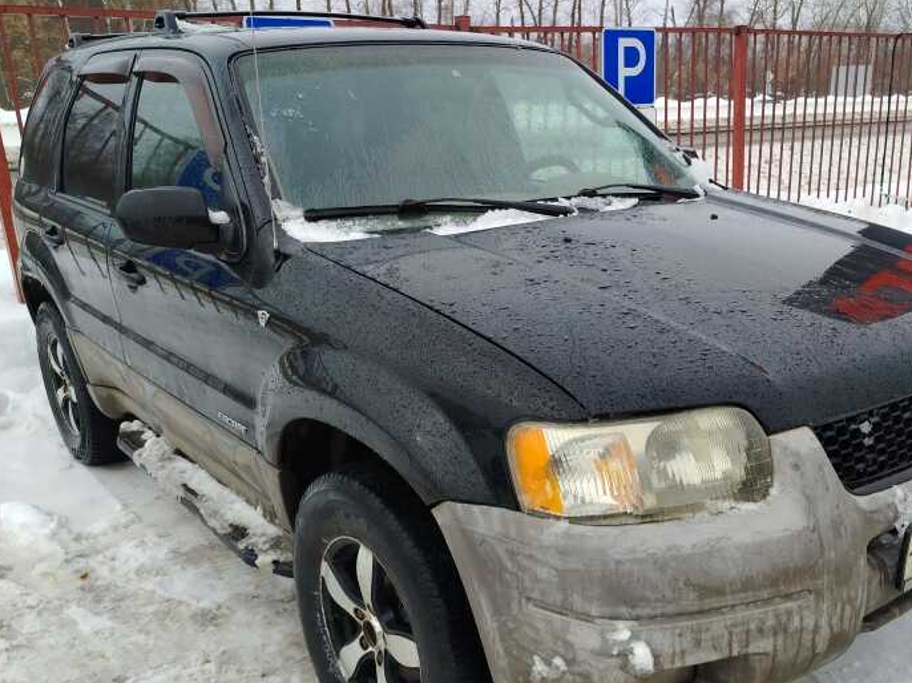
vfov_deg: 40.4
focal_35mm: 35
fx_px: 922
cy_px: 428
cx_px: 542
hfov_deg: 52.3
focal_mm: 5.25
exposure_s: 1/603
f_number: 1.75
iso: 100
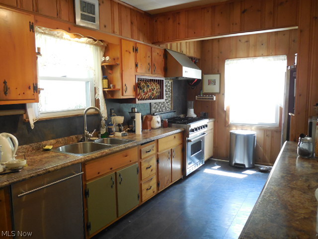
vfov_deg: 53.1
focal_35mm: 26
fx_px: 239
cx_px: 159
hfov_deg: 67.3
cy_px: 120
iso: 400
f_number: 3.5
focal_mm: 4.6
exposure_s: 1/30
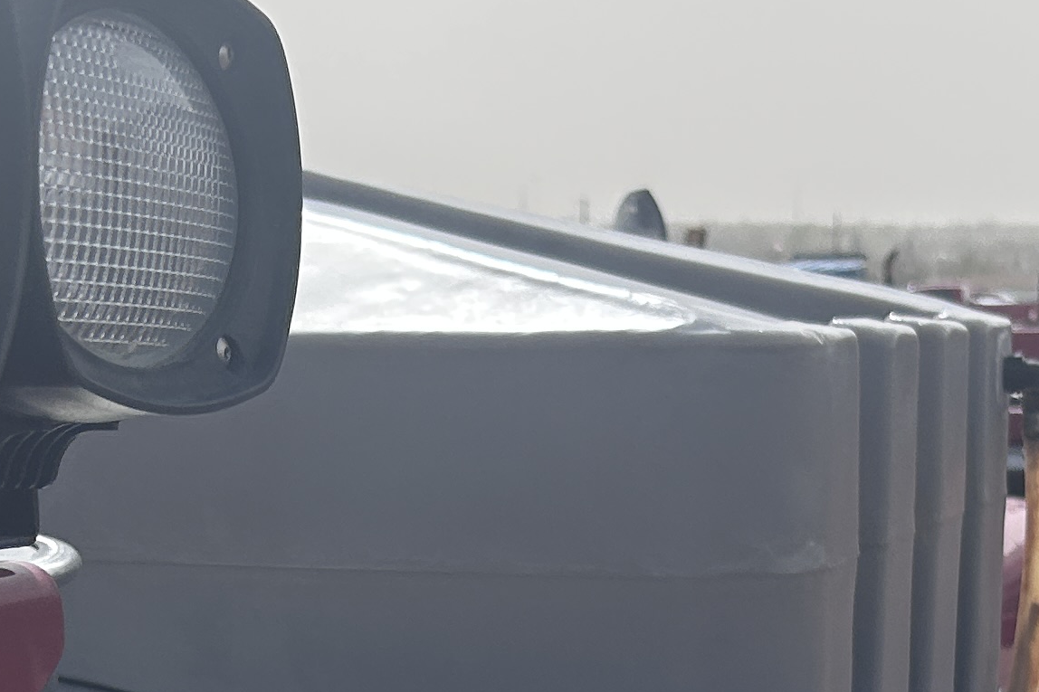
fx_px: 2741
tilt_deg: -15.0
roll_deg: -0.1
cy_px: 856
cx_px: 493
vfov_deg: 13.9
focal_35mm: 95
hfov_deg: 21.5
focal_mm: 5.7
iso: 50
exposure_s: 1/5319
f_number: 1.5
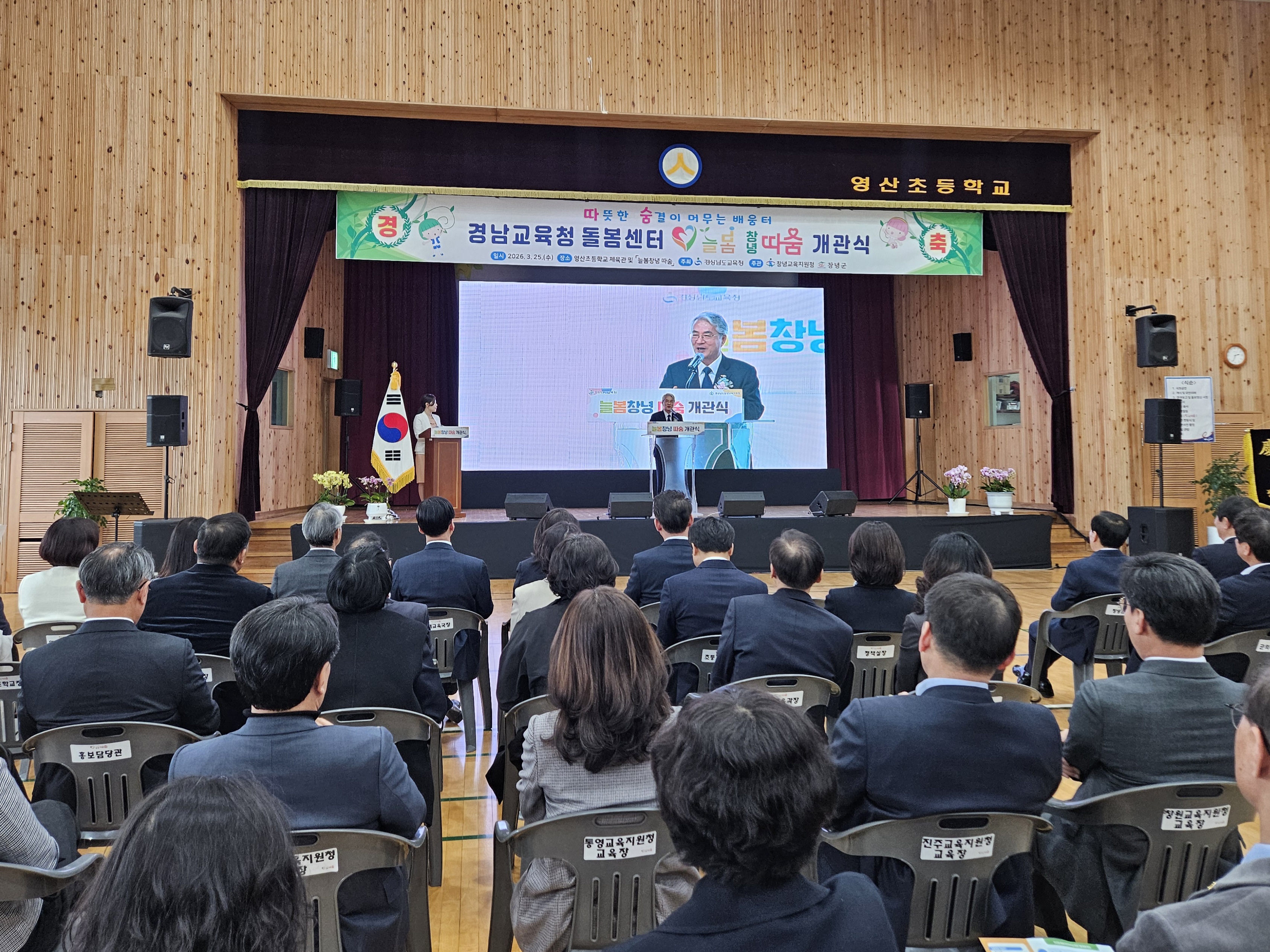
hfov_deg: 73.9
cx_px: 635
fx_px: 844
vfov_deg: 58.9
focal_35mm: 23
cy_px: 476
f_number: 1.8
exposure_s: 1/172
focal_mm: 5.4
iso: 250
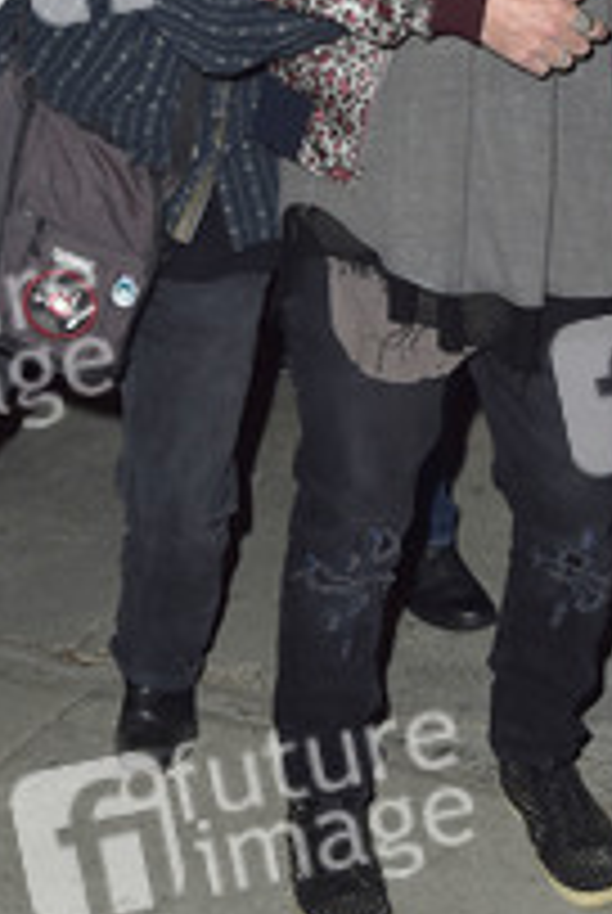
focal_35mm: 63
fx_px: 1601
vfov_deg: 30.8
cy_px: 144
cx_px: 376
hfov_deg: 21.6
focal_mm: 32
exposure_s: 1/250
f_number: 6.3
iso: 400
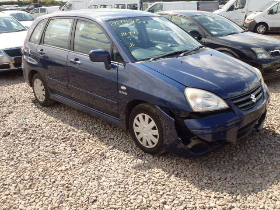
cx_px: 140
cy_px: 105
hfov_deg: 51.4
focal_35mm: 36
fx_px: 291
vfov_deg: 39.7
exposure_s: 1/400
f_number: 4.5
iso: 125
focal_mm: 6.4
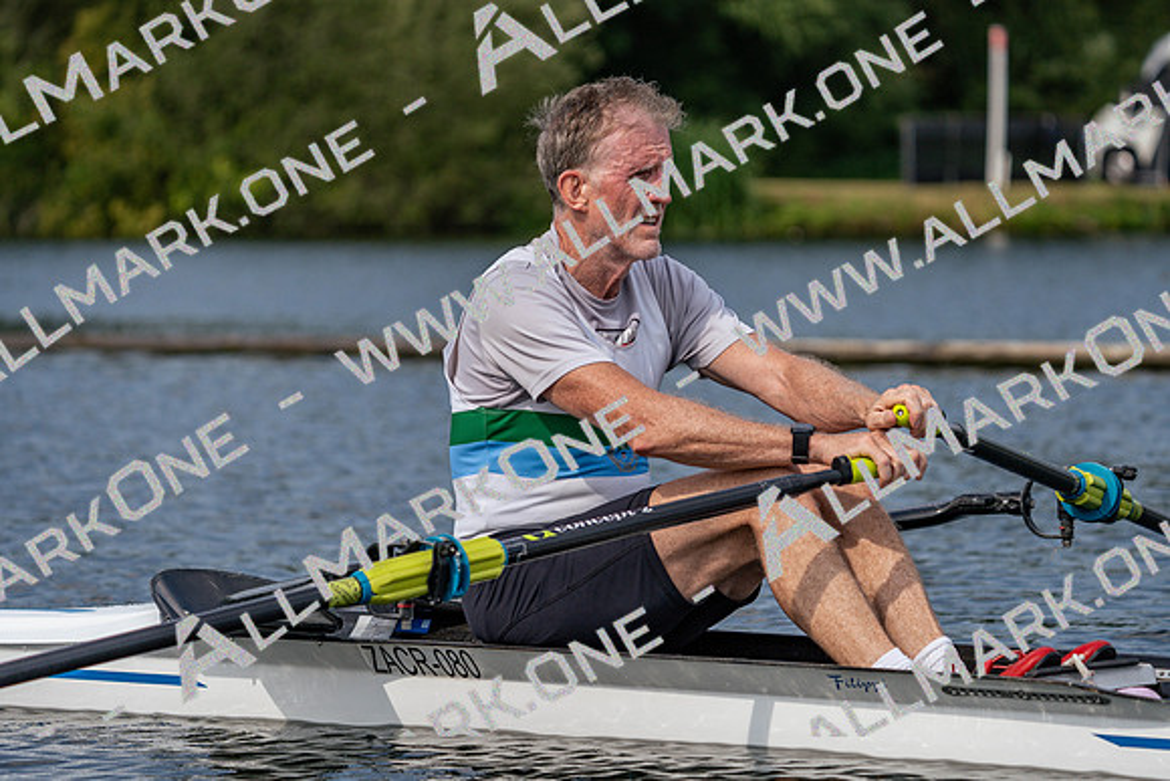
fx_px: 6501
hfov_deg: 10.3
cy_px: 390
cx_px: 585
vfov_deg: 6.9
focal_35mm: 200
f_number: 5.6
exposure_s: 1/1600
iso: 250
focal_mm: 200
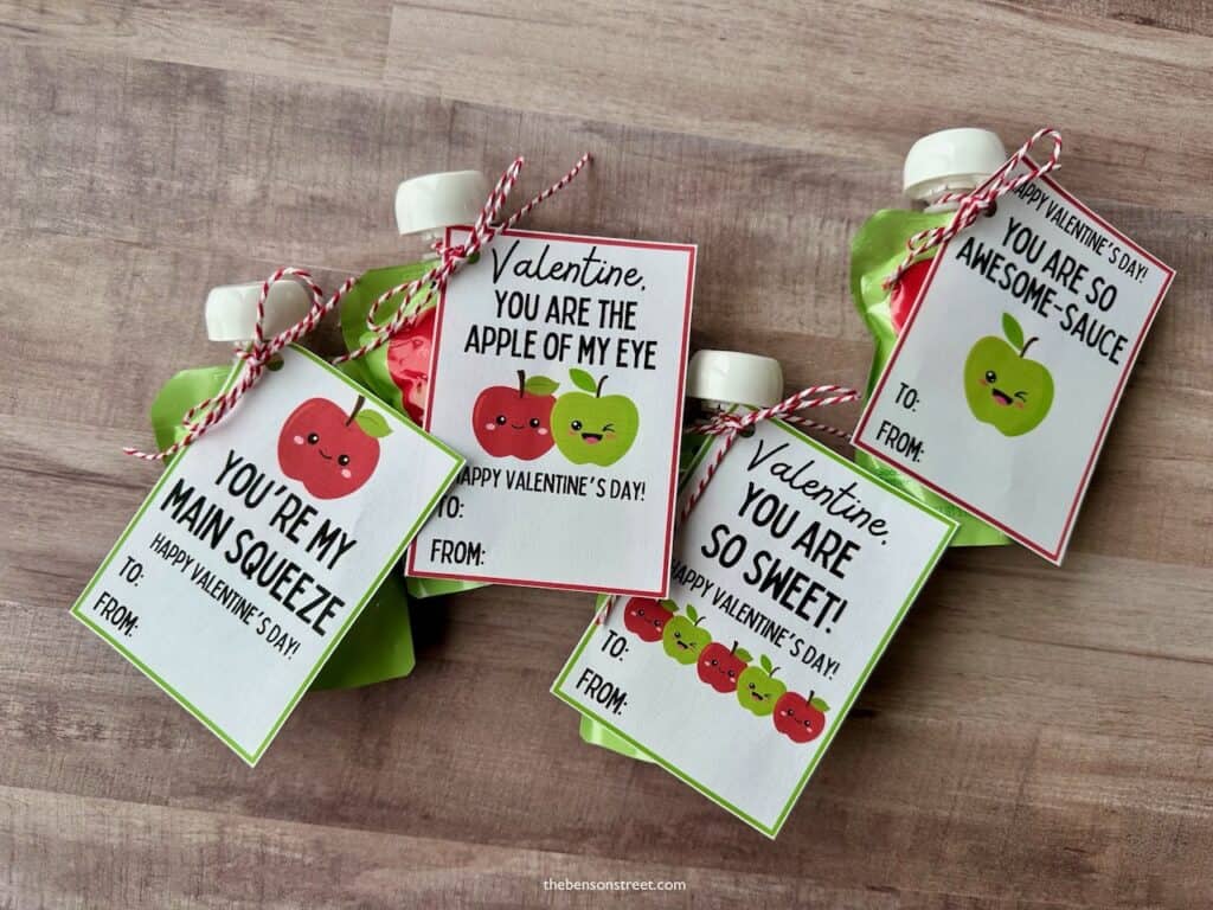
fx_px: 841
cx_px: 606
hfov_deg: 71.6
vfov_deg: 56.8
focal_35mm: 24
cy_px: 455
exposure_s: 1/227
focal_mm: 6.86
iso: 64
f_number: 1.78
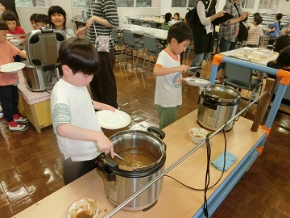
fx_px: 209
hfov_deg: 69.4
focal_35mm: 25
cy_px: 109
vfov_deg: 54.9
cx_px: 145
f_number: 3.5
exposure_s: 1/60
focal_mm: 4.5
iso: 400
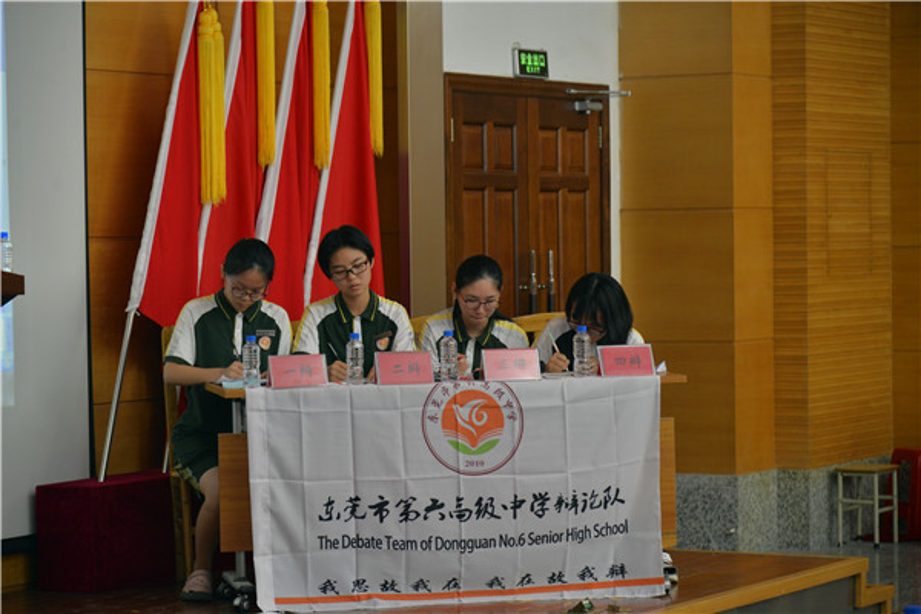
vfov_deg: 11.4
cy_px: 307
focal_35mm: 120
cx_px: 460
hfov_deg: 17.1
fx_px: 3070
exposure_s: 1/50
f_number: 5
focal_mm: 120
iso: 800
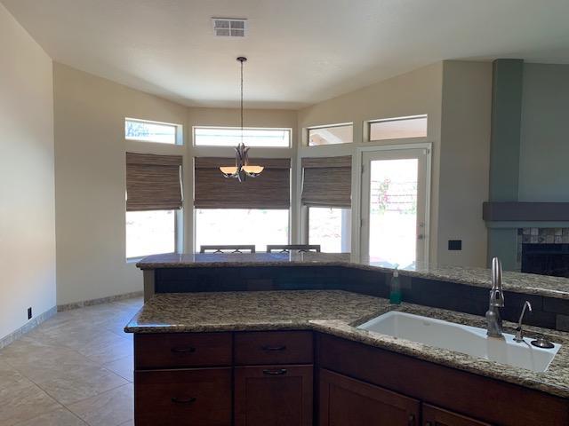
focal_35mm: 26
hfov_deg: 67.3
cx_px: 284
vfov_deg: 53.1
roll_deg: -0.7
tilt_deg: -3.0
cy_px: 213
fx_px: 427
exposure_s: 1/120
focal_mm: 4.25
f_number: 1.8
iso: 80
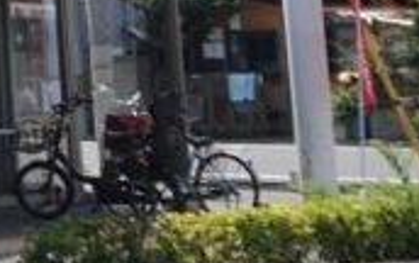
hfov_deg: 9.4
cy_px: -275
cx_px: -741
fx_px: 2138
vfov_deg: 6.8
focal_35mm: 187
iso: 100
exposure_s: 1/160
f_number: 9
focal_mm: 22
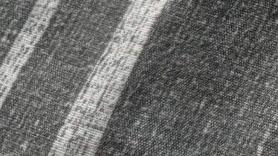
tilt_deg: -67.4
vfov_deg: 6.1
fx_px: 1429
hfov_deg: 9.8
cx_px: 661
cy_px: -145
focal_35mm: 194
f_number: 1.6
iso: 100
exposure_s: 1/122
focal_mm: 5.96
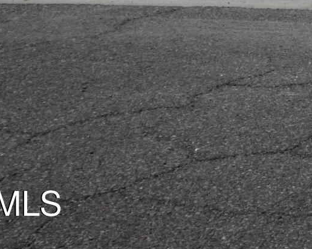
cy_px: -345
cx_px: 765
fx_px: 1310
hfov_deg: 11.2
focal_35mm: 142
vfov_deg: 9.6
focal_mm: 26
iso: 100
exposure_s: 1/60
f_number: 18
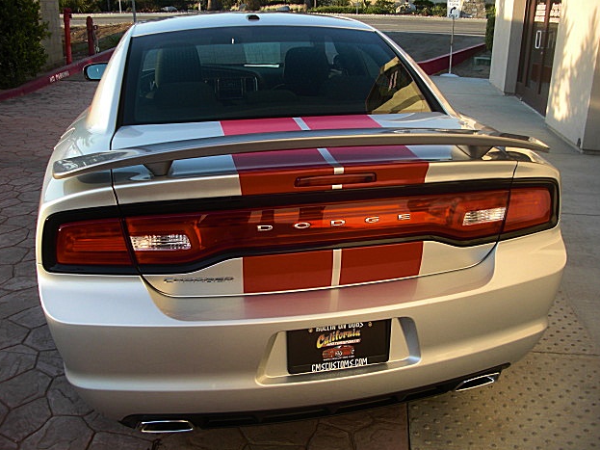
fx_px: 641
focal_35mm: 37
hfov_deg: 50.1
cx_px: 301
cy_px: 222
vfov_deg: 38.7
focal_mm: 6.3
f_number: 2.8
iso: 50
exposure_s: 1/160
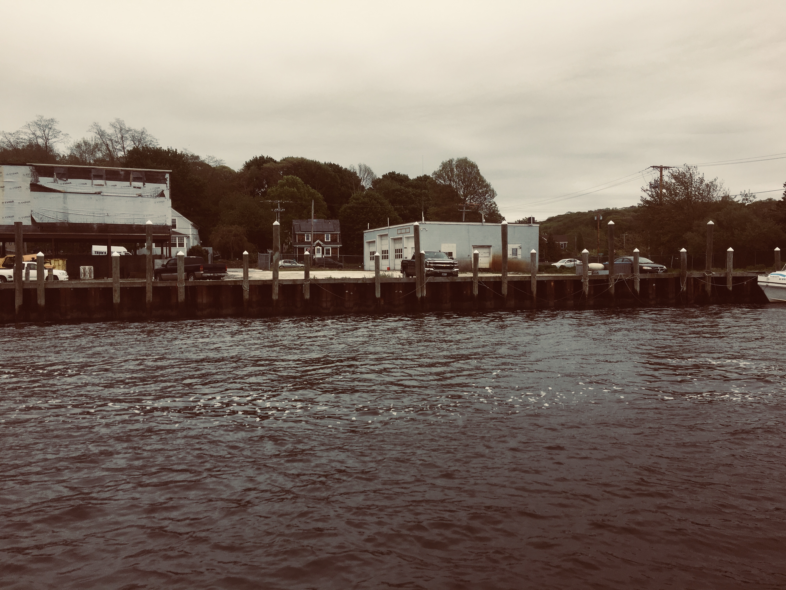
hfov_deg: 61.7
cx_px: 393
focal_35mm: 29
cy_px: 295
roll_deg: -0.9
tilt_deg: -0.2
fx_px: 658
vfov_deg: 48.2
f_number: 2.2
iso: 25
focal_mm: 4.15
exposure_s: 1/1221
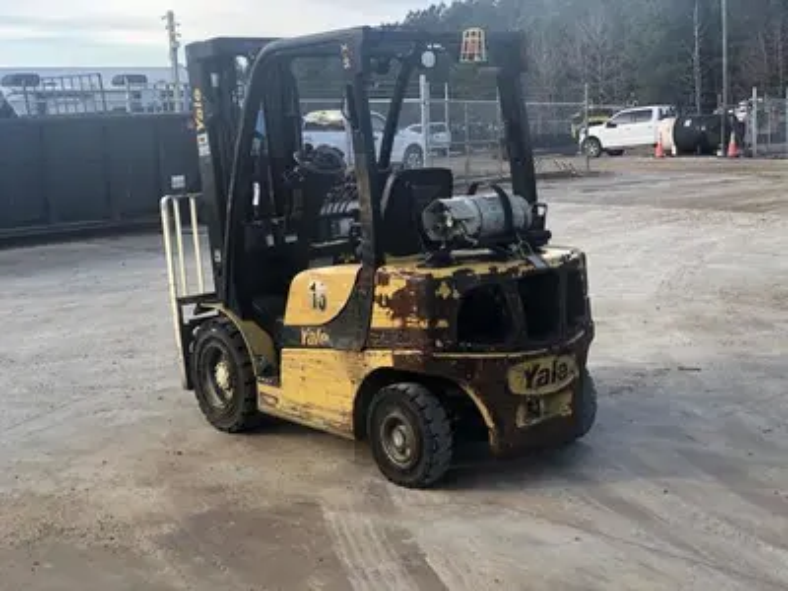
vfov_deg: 28.0
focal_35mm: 52
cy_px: 296
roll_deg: +3.4
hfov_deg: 36.8
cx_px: 394
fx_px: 1184
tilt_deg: -8.4
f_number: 2.4
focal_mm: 6
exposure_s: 1/134
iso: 16
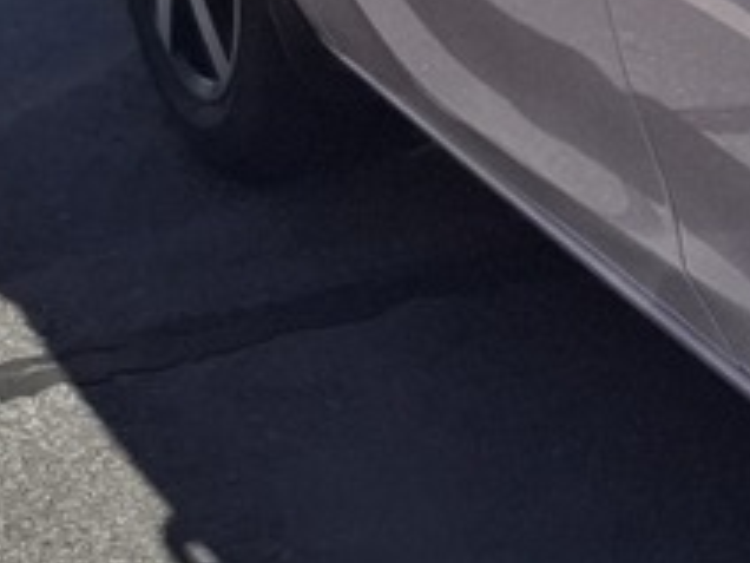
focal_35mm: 156
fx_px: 3380
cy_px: -71
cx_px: 1599
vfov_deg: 9.4
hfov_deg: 11.2
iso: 50
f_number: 1.8
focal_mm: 5.54
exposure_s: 1/3226
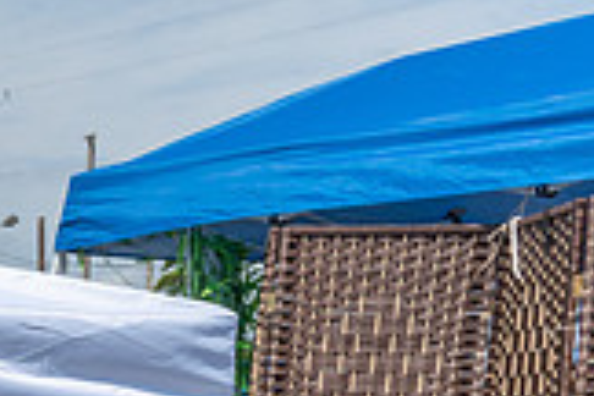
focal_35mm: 98
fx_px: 1617
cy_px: 647
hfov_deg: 18.1
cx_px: -340
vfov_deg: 13.0
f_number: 11
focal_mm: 18
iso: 200
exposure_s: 1/500
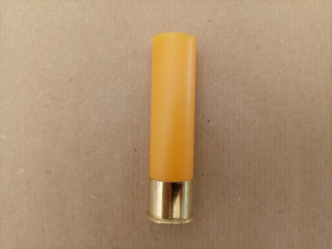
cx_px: 166
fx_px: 240
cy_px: 124
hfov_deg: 69.4
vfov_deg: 54.8
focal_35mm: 25
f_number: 1.8
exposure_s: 1/33.3
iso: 121
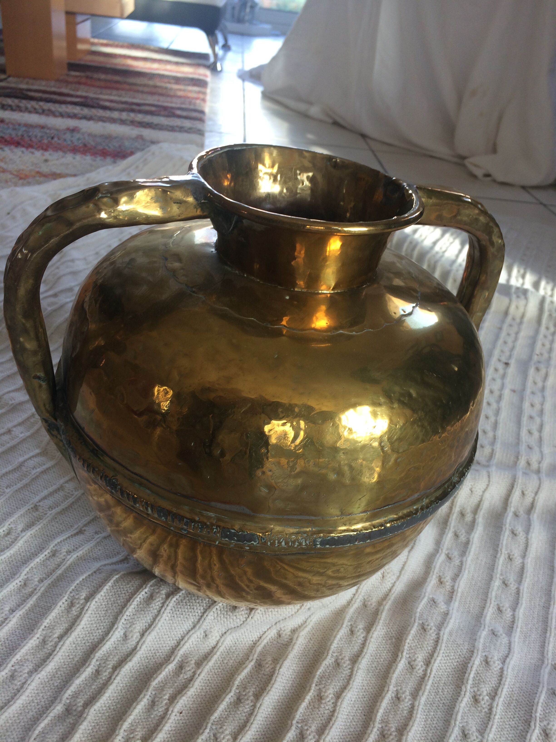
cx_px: 278
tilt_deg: -37.3
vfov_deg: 61.7
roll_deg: -8.4
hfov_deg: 48.2
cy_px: 371
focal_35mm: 29
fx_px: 621
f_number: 2.2
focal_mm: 4.15
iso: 50
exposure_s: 1/50
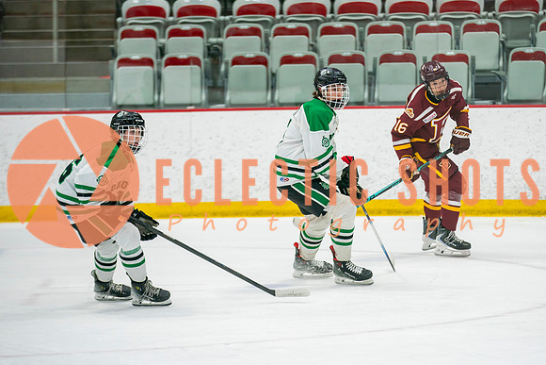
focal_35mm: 197
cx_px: 344
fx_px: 2988
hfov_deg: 10.4
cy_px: 175
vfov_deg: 7.0
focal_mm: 145
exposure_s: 1/640
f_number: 2.8
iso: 800
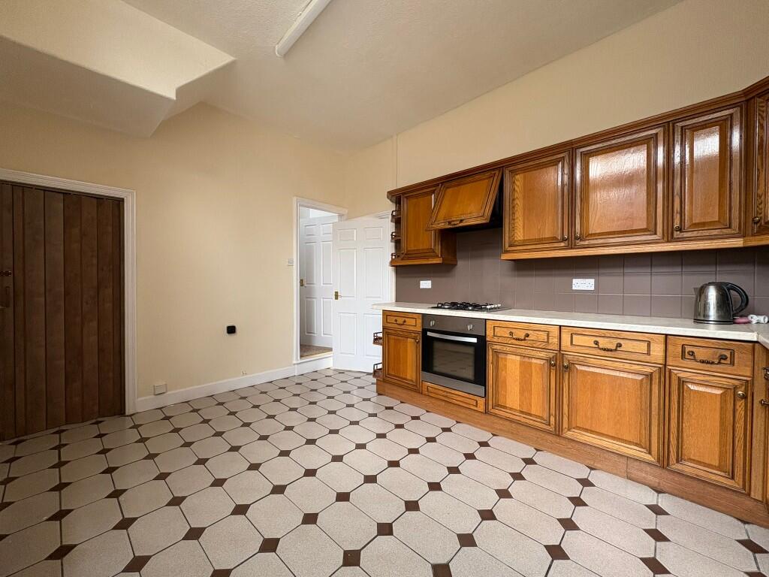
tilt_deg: -0.6
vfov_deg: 85.7
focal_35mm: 14
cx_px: 384
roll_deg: -0.3
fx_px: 311
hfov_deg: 102.1
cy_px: 288
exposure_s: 1/99
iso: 200
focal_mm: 2.22
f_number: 2.2
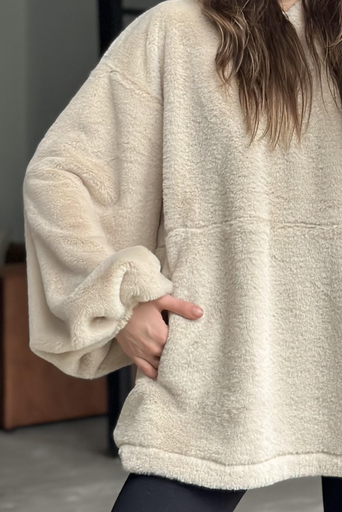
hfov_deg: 13.1
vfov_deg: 19.5
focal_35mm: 104
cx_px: 270
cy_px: 125
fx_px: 1482
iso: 320
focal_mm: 6.86
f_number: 1.78
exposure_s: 1/60
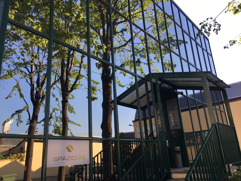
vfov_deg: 48.2
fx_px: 202
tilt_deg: +20.1
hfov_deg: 61.7
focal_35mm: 29
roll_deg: +4.4
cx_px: 120
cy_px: 90
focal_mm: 4.15
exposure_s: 1/375
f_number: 2.2
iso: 25
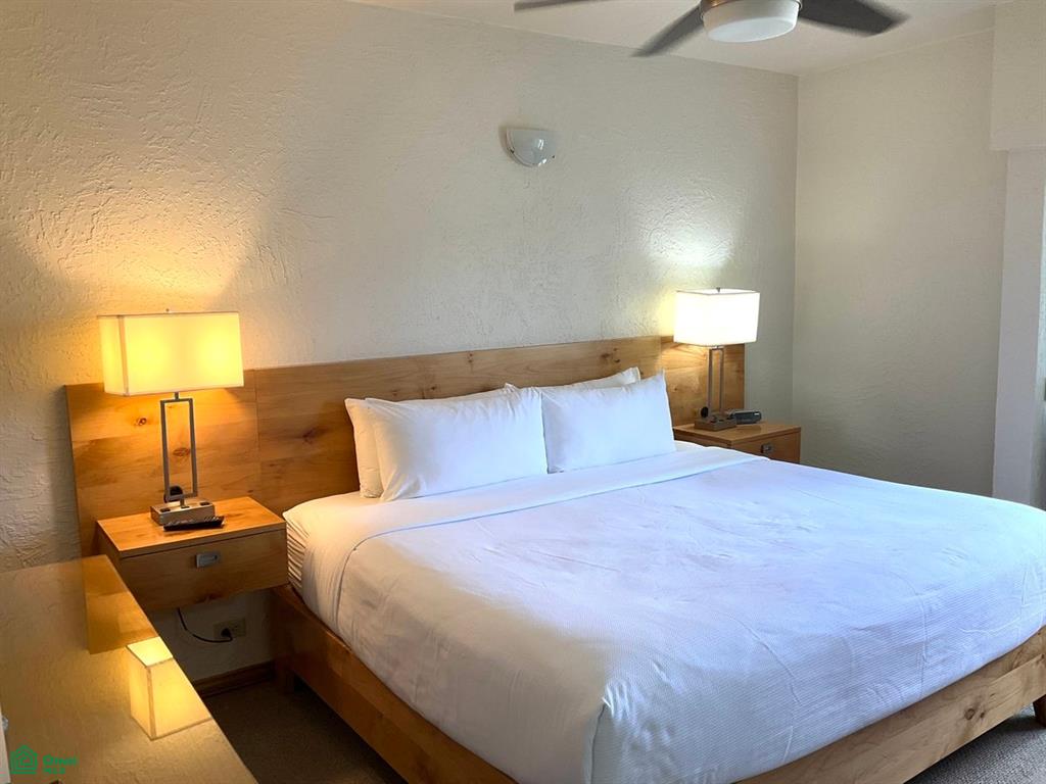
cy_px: 392
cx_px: 523
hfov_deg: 61.7
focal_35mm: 29
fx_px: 876
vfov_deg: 48.2
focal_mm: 3
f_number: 1.8
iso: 64
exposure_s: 1/120
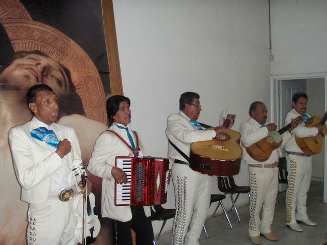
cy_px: 122
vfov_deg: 37.7
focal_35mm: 38
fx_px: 359
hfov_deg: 49.0
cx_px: 164
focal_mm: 6.7
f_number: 3.5
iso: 250
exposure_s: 1/30
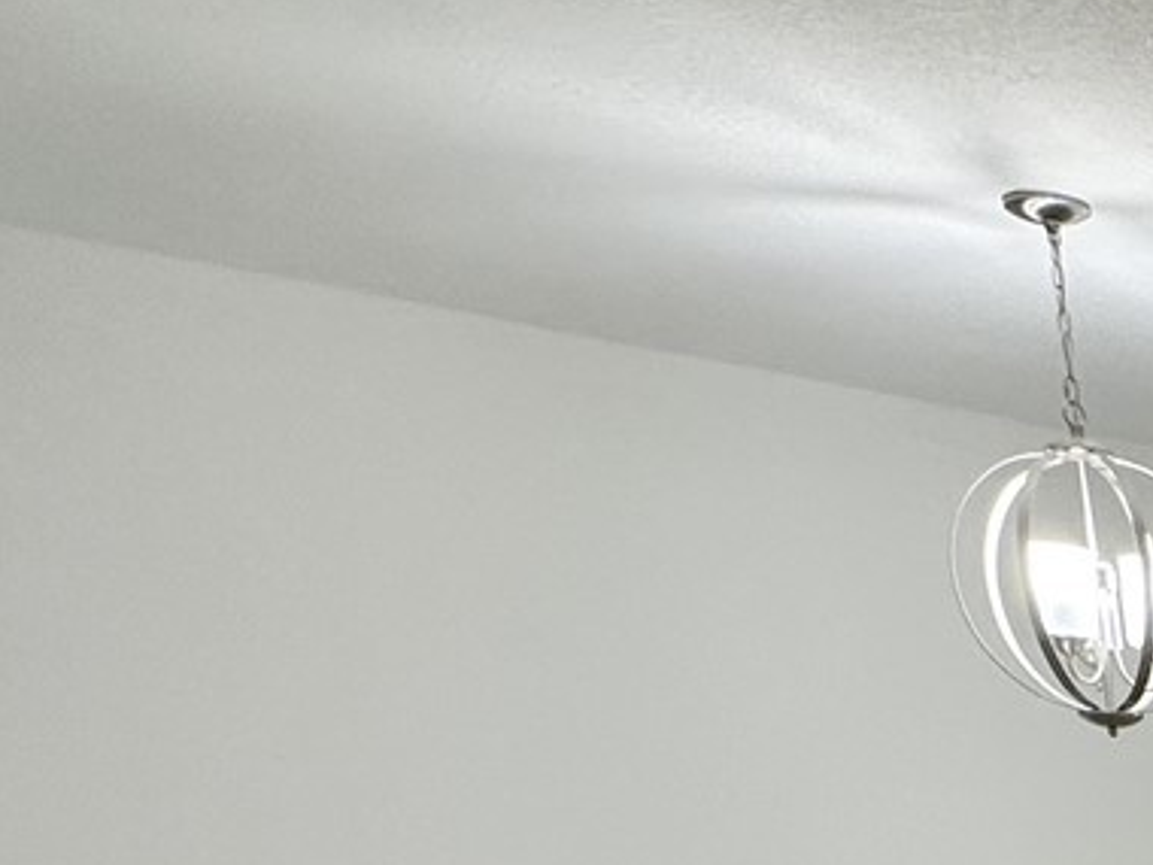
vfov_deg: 19.7
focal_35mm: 59
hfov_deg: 20.6
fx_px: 1965
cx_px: 2154
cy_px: 1463
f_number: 2.2
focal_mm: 2.22
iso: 125
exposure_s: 1/120
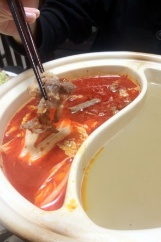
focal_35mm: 37
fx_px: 248
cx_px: 84
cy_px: 122
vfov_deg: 51.9
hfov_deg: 35.9
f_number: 2.4
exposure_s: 1/20
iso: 100
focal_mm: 4.28
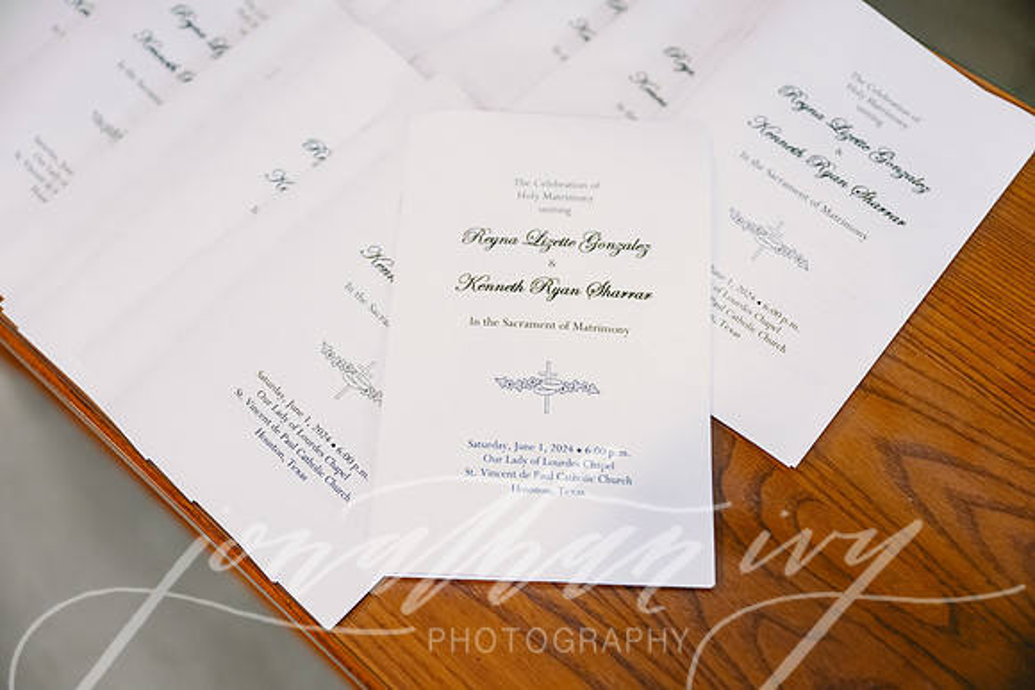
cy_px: 345
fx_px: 1265
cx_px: 518
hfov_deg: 44.5
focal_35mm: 44
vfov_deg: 30.5
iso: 1250
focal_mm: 44
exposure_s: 1/320
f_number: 2.8
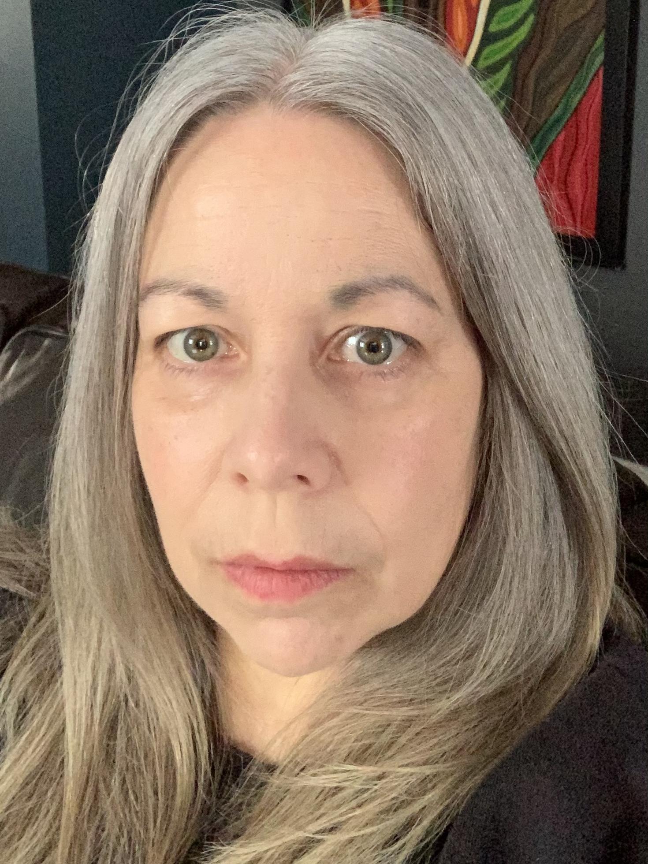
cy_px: 432
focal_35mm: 32
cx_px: 324
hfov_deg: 44.2
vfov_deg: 56.8
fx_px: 799
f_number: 2.2
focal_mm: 2.87
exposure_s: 1/34
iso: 320
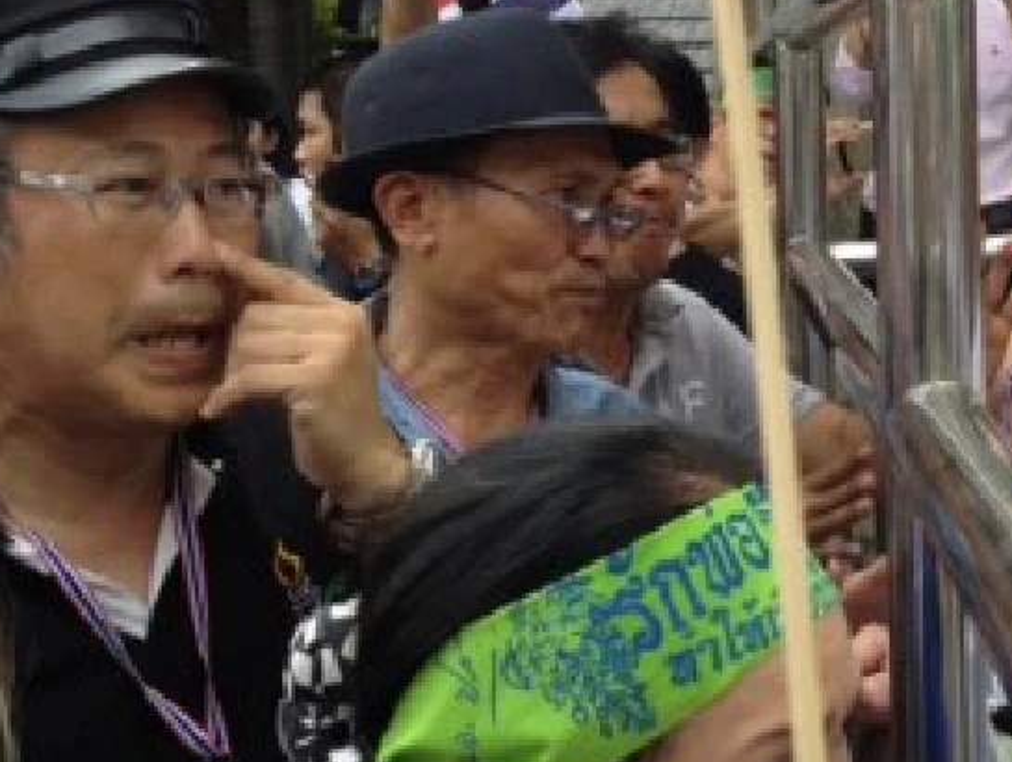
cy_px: 280
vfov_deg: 19.1
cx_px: 1025
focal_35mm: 77
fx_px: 2254
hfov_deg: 24.1
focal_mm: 4.28
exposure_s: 1/204
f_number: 2.4
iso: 50
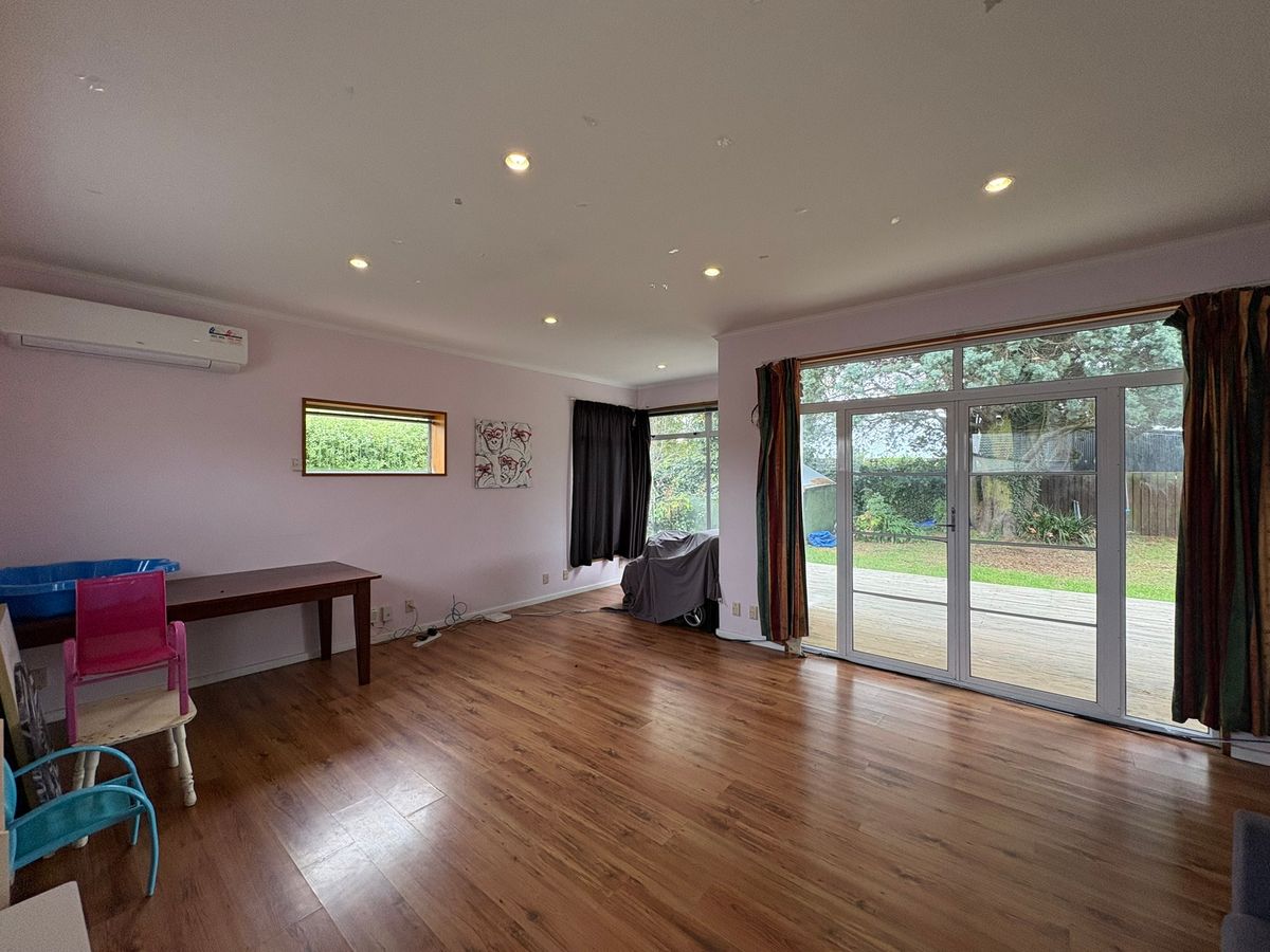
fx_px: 514
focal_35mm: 14
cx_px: 635
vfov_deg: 85.7
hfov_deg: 102.1
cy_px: 476
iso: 200
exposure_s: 1/100
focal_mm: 2.22
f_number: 2.2
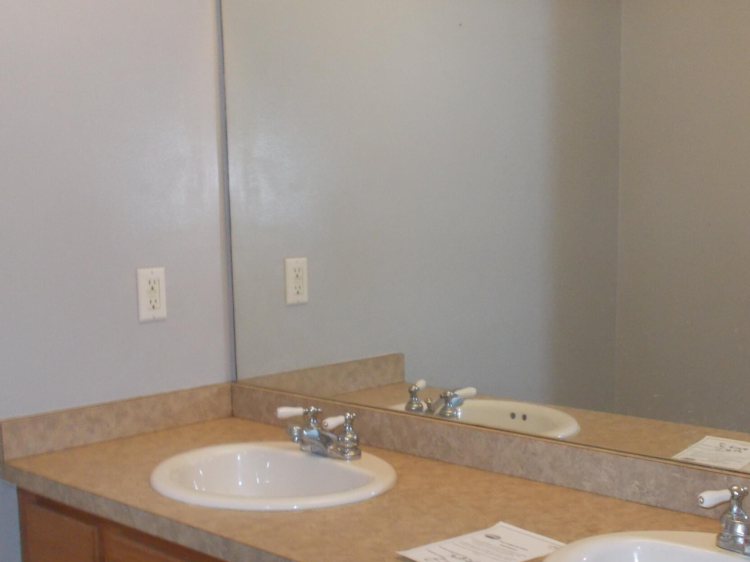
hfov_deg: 40.2
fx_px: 1018
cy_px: 346
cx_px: 453
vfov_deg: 30.8
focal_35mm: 47
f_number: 3.2
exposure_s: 1/25
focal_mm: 4.6
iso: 200
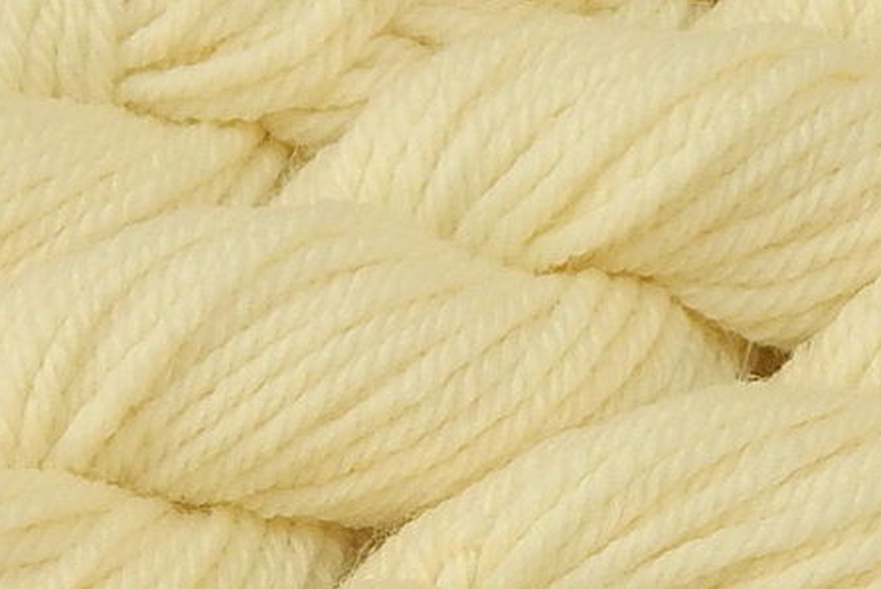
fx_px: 4163
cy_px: 660
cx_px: 545
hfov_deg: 12.1
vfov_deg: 8.0
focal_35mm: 170
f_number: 3.4
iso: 125
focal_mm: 6.8
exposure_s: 1/30
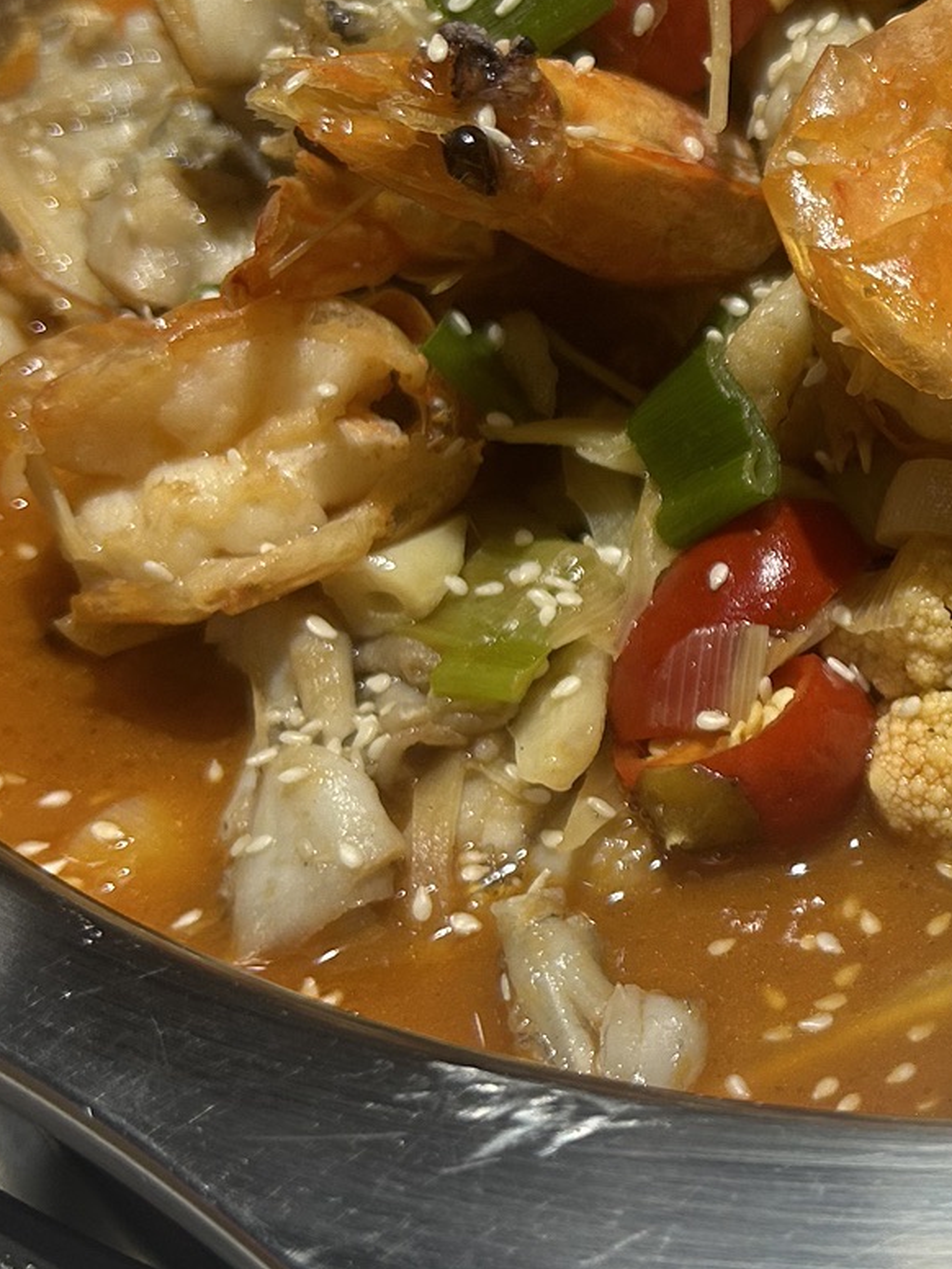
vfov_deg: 28.9
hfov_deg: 20.7
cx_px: 1102
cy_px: 536
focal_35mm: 67
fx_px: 2457
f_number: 1.5
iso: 40
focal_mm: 5.7
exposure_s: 1/255
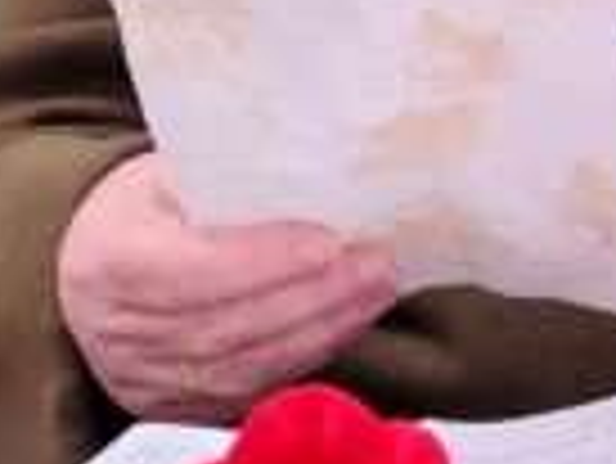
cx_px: 1187
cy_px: -27
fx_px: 3331
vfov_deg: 7.9
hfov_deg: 9.9
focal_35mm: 187
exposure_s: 1/50.1
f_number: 1.7
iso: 332
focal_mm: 4.71
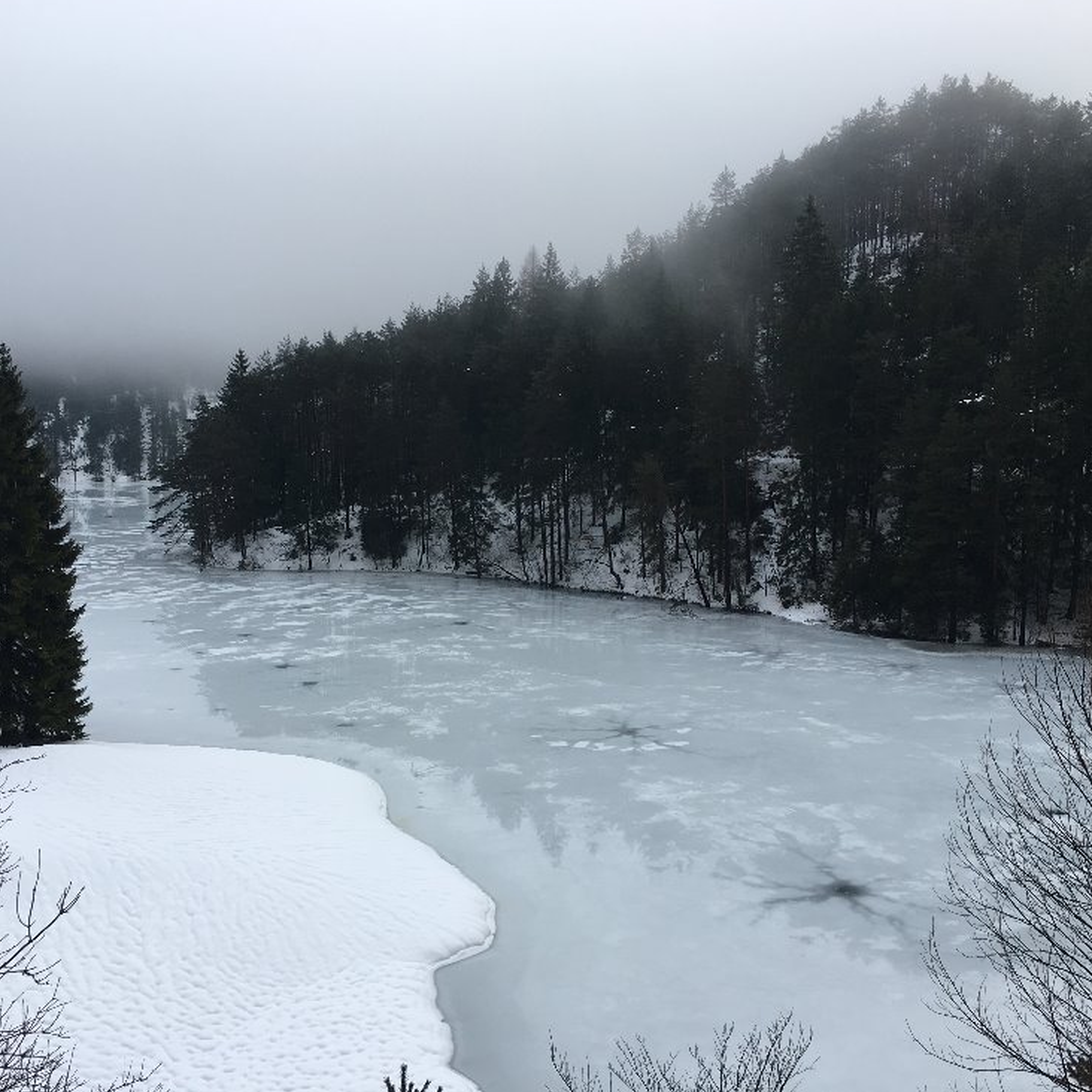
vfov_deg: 47.2
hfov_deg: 47.1
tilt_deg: -5.0
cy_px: 540
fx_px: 1249
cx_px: 480
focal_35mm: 35
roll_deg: +0.1
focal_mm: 4.15
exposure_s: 1/450
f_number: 2.2
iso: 25
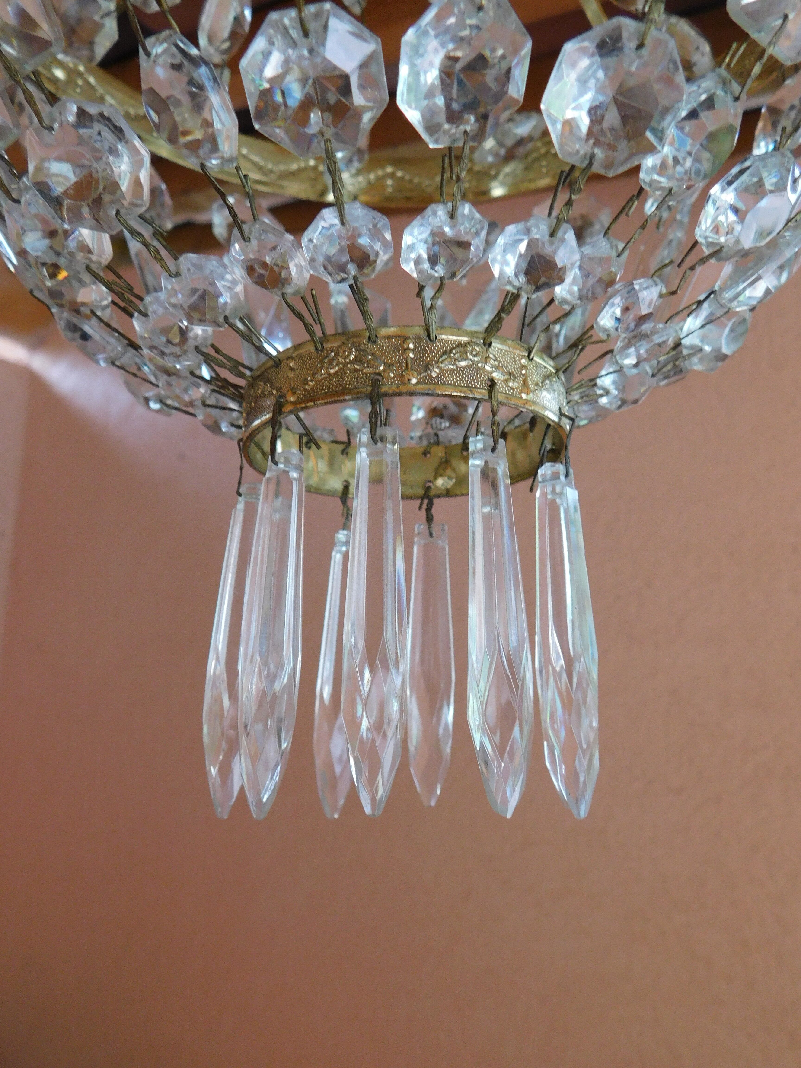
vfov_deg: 60.0
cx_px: 400
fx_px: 926
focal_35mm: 30
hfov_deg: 46.8
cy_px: 534
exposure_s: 1/30
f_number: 3.2
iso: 250
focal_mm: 5.3
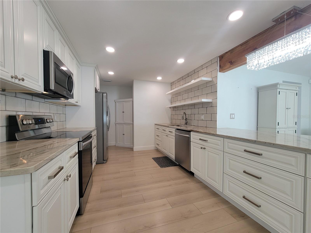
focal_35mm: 13
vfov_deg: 89.9
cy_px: 116
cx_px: 156
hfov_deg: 106.2
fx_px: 117
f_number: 2.2
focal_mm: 2.2
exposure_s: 1/60
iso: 64
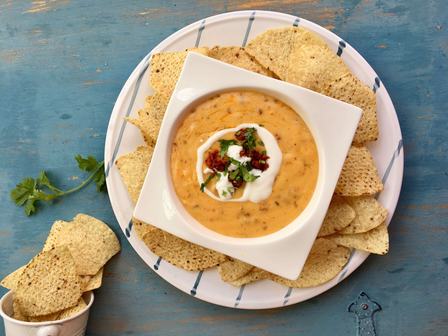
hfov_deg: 61.7
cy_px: 168
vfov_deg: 48.2
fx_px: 375
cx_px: 224
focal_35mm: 29
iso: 25
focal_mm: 4.15
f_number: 2.2
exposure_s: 1/349
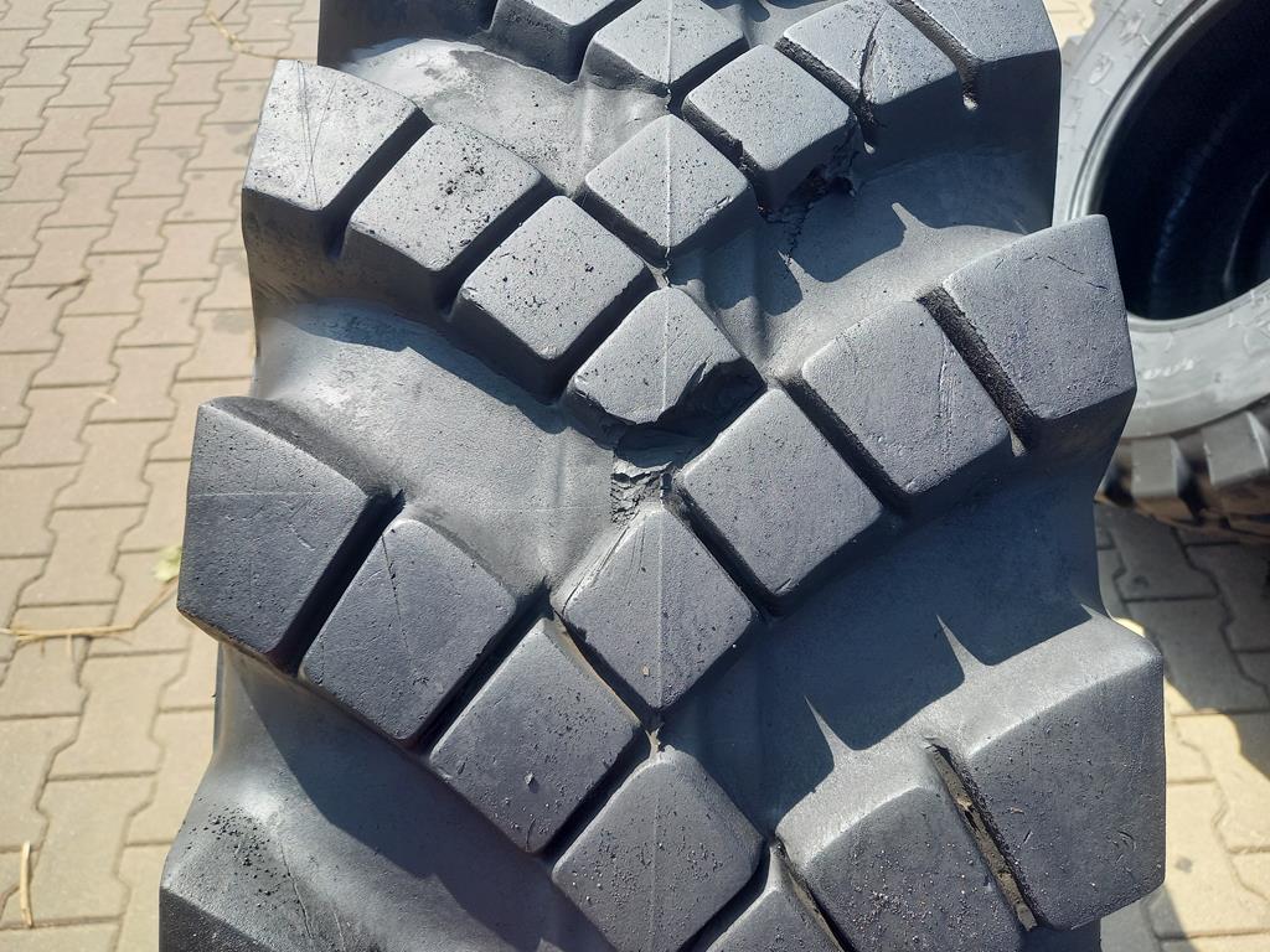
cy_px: 476
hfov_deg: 69.4
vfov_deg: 54.9
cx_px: 635
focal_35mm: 25
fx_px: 917
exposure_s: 1/286
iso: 50
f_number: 1.8
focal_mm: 4.65
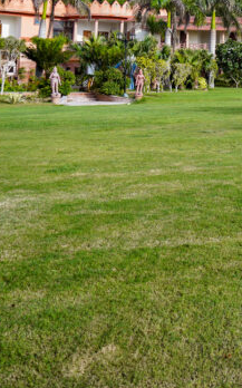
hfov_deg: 20.0
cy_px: 47
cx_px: 429
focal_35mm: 48
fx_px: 507
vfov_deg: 39.2
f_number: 4
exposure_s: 1/400
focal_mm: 16
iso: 100
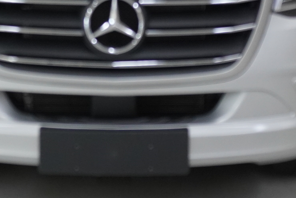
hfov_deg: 21.0
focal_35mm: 97
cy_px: -65
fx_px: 797
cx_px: 110
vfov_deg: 13.5
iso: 800
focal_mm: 16
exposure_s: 1/160
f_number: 4
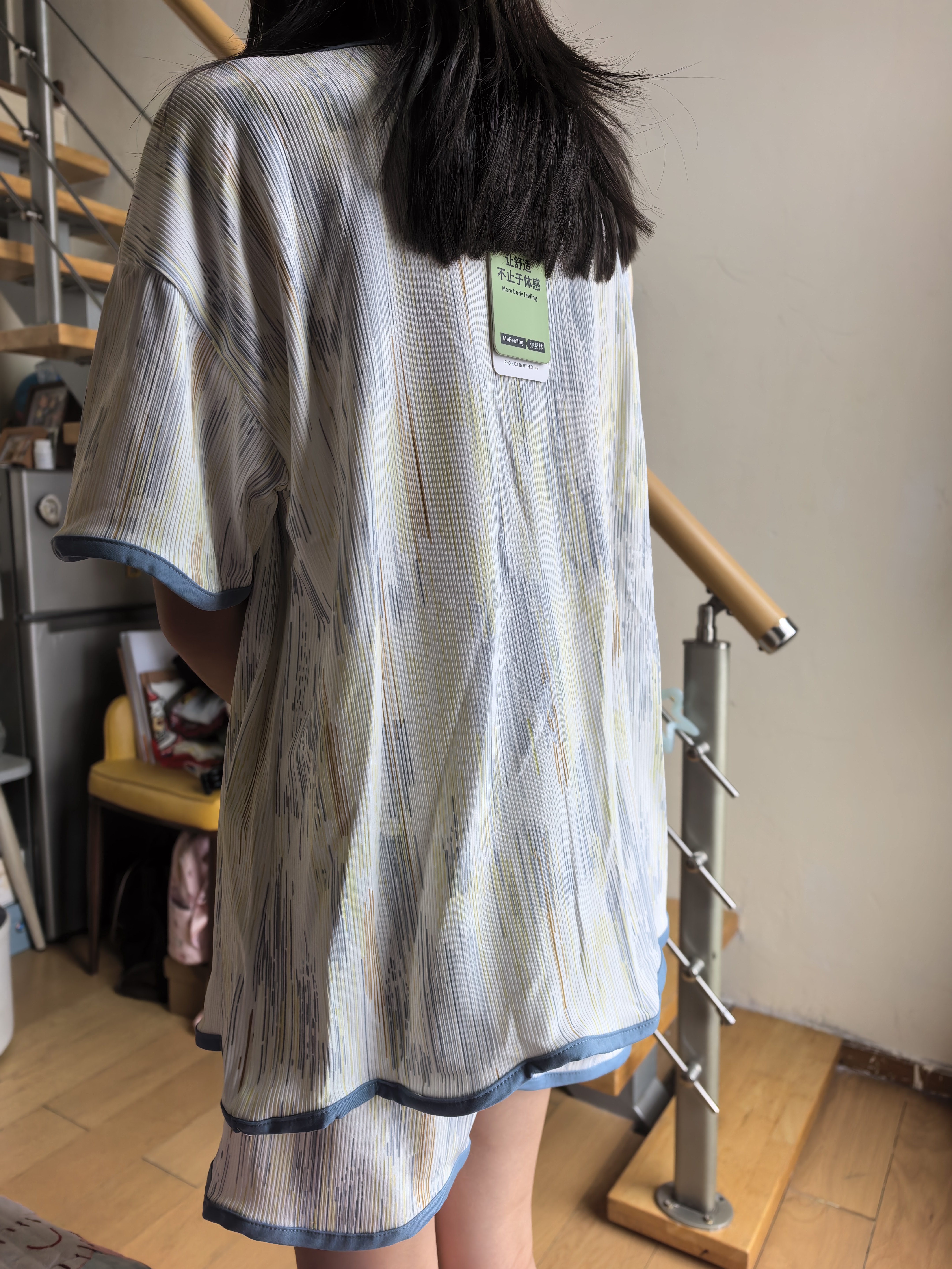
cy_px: 634
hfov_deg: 56.8
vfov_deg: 71.6
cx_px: 476
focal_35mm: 24
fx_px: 880
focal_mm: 8.5
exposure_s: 1/100
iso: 80
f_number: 2
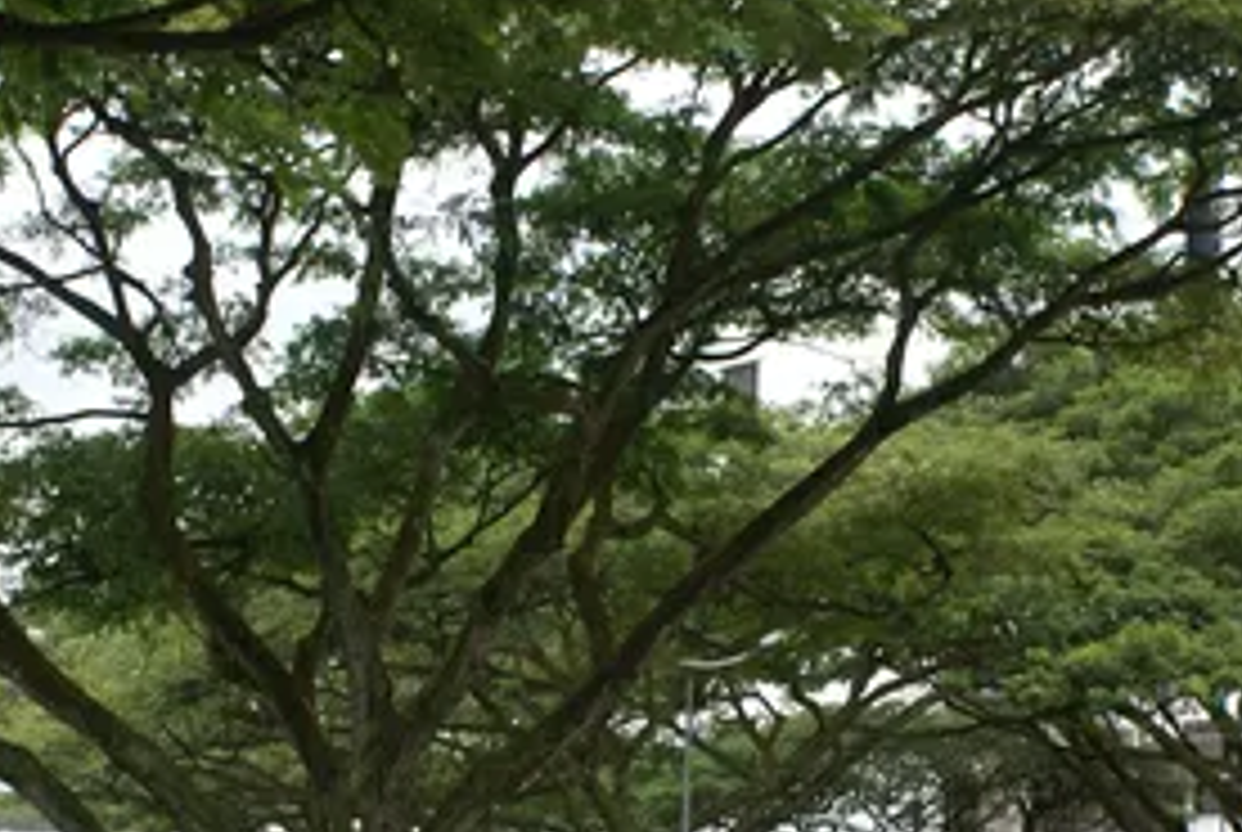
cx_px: 652
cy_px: 751
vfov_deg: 12.1
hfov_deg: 18.1
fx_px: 3905
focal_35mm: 113
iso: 100
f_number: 6.3
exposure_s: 1/60
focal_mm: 26
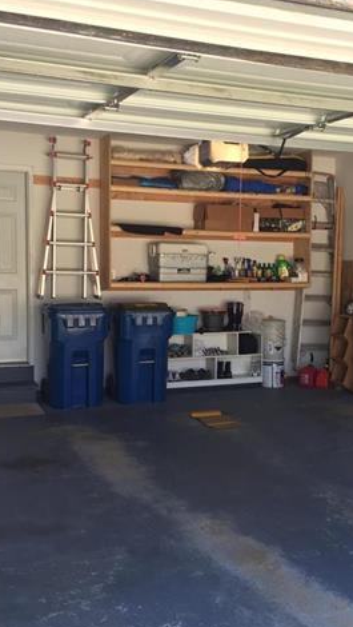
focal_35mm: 43
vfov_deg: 47.3
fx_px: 714
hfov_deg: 27.7
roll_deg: -0.6
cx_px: 220
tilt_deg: -3.1
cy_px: 315
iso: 32
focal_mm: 4.15
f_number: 2.2
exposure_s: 1/120
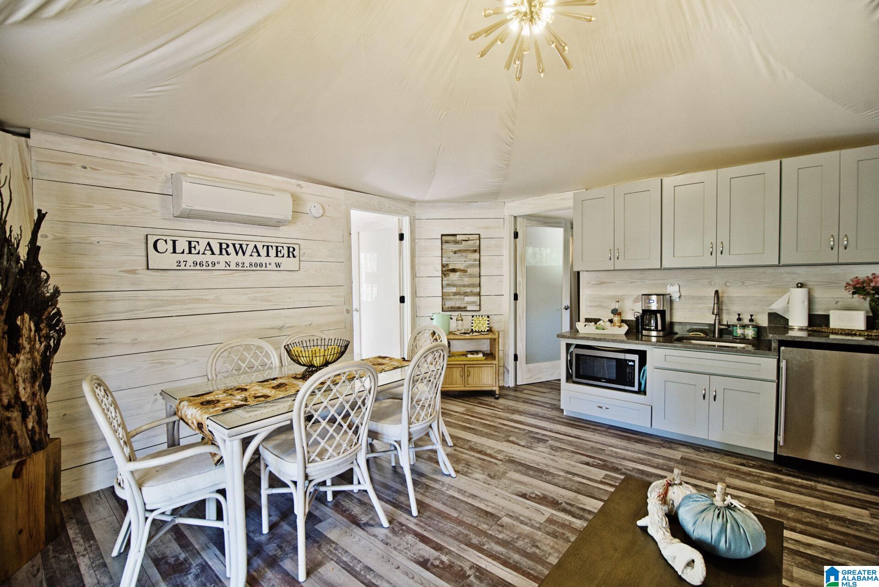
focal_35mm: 16
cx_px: 440
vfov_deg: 73.8
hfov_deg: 96.7
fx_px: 391
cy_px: 294
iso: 200
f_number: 7.1
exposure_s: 1/15
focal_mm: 16
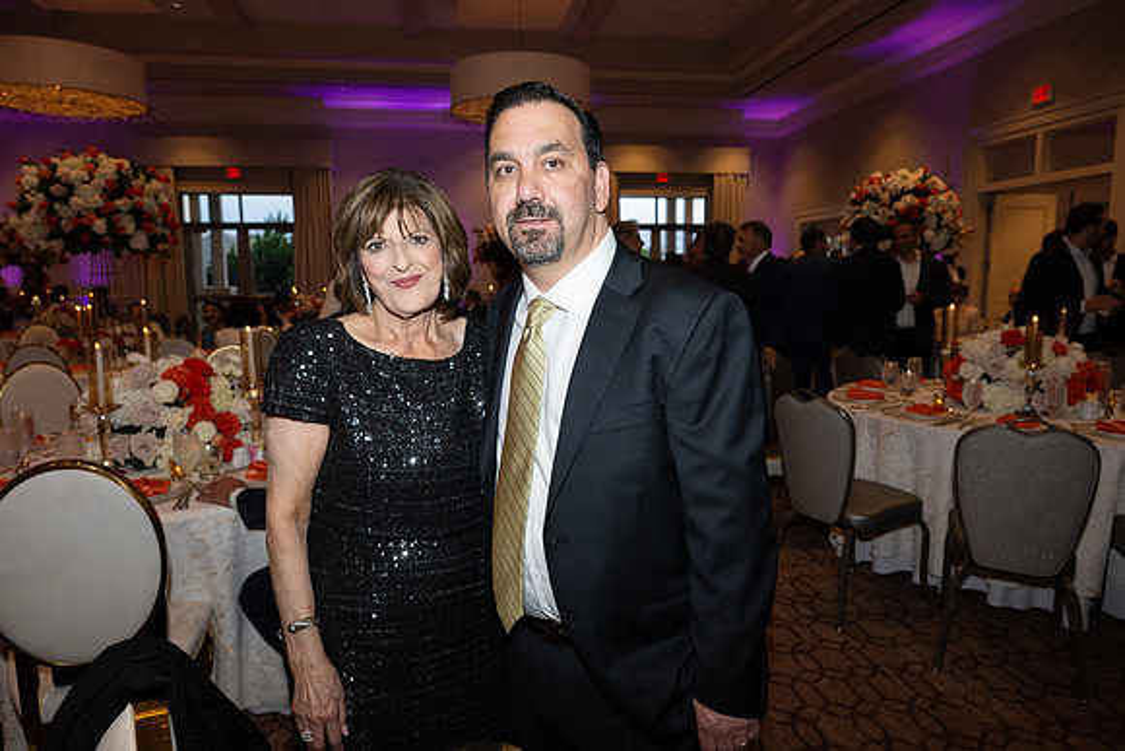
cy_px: 376
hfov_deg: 73.7
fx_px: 750
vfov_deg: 53.2
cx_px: 562
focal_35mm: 24
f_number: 5.6
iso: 800
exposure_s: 1/100
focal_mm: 24
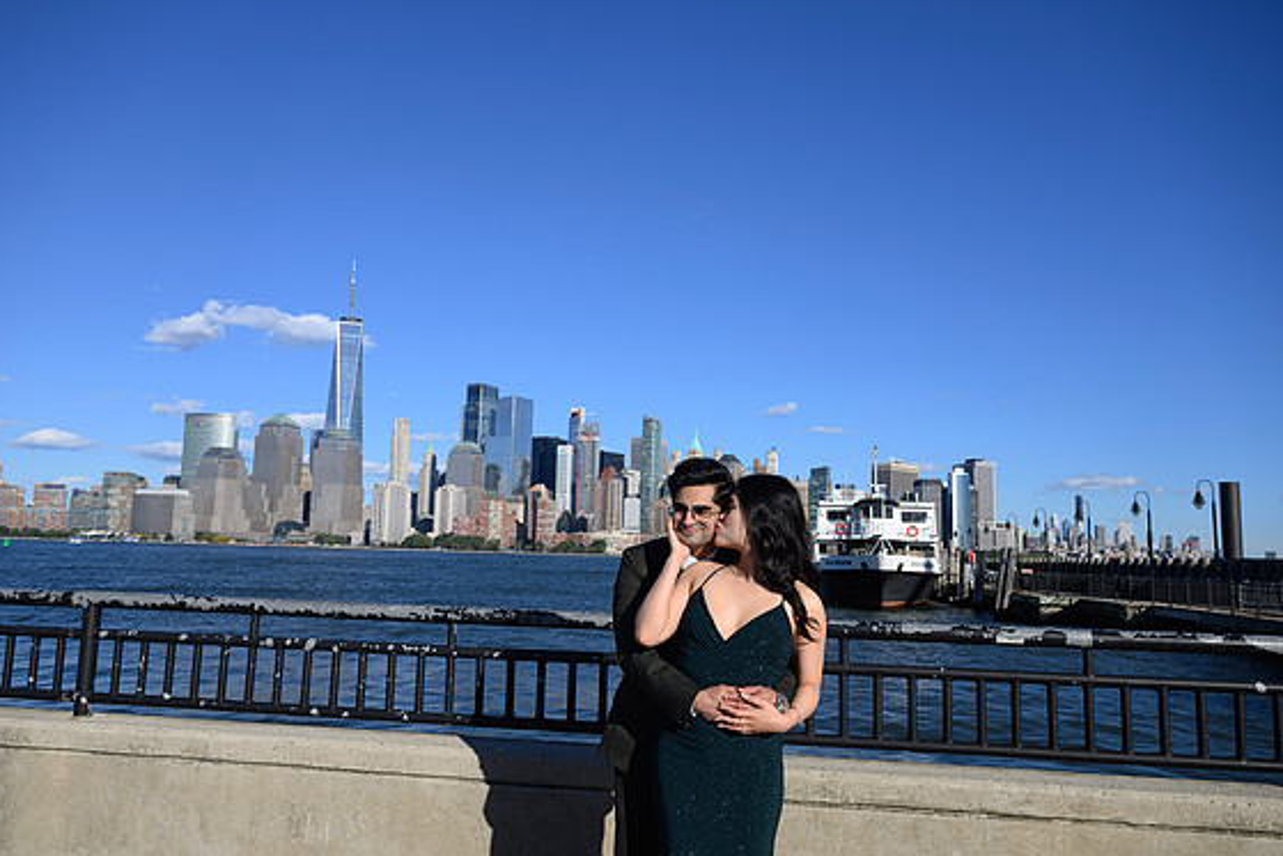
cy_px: 439
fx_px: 998
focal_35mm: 28
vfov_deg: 46.4
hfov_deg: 65.5
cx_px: 627
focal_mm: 27
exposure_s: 1/500
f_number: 5.6
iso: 64
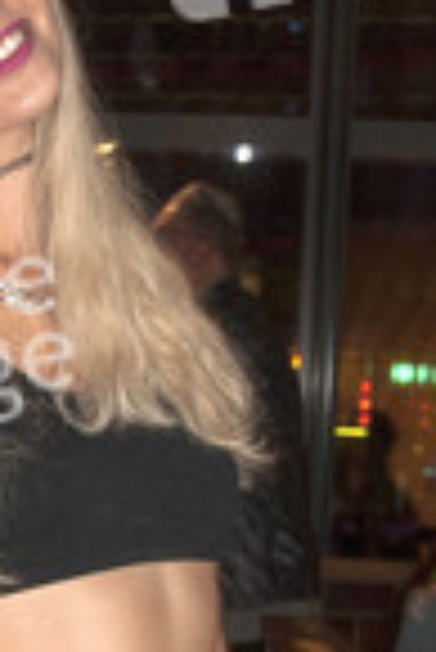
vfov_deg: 25.1
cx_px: -25
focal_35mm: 78
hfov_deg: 17.0
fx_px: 1420
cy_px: 589
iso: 400
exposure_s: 1/30
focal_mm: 19
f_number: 3.8
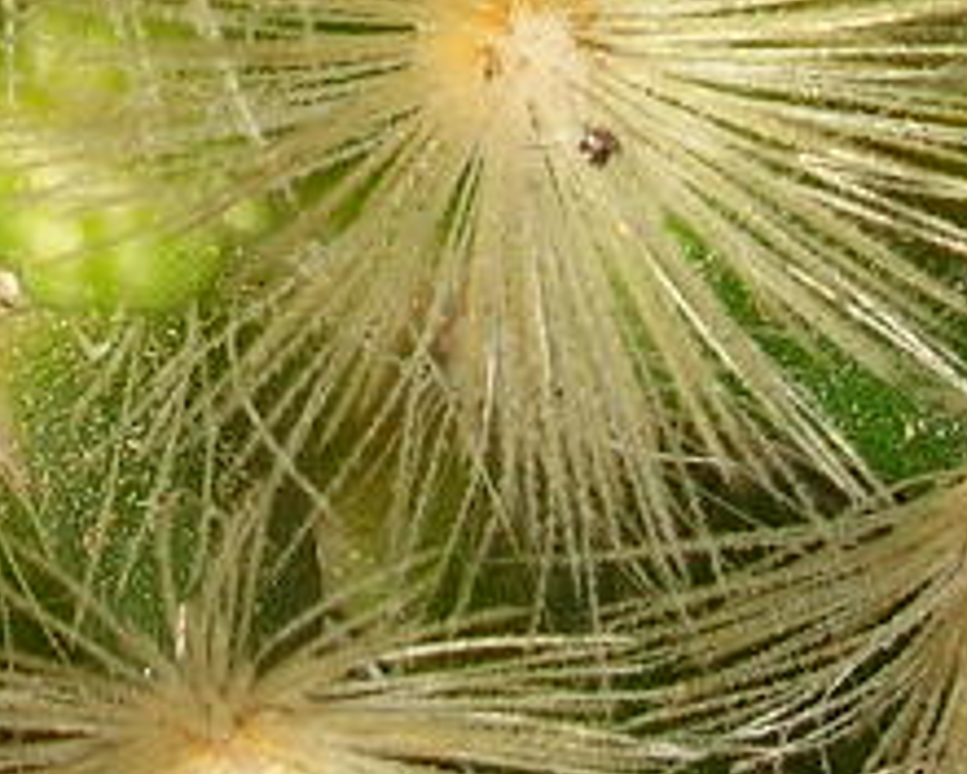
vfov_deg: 8.7
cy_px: -352
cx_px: 189
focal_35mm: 173
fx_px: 4951
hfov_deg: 11.1
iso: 50
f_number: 5.6
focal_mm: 5.8
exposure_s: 1/227
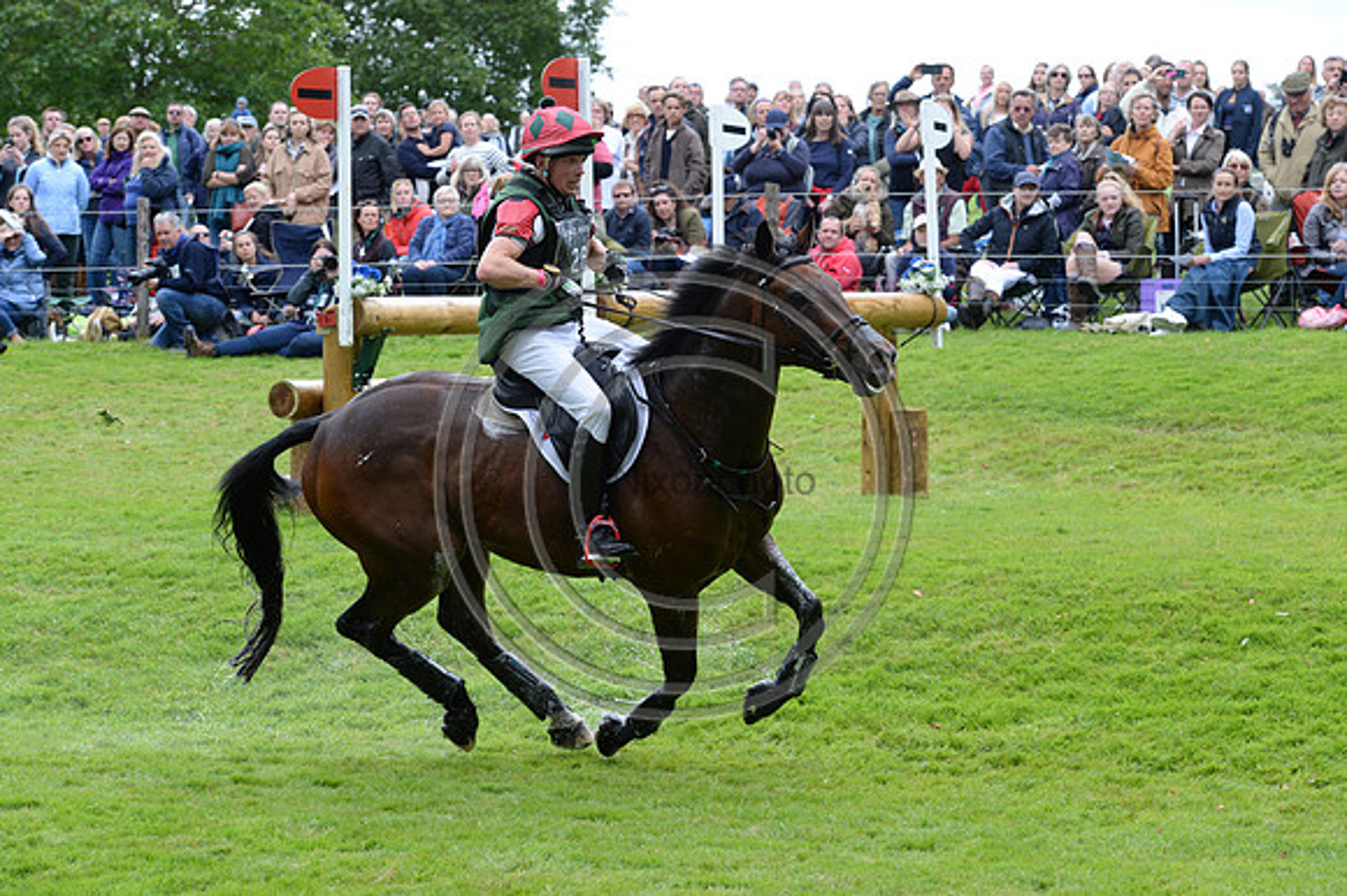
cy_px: 448
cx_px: 674
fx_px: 4188
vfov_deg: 12.2
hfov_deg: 18.3
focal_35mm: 112
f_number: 6.3
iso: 2000
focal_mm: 112
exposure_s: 1/1000
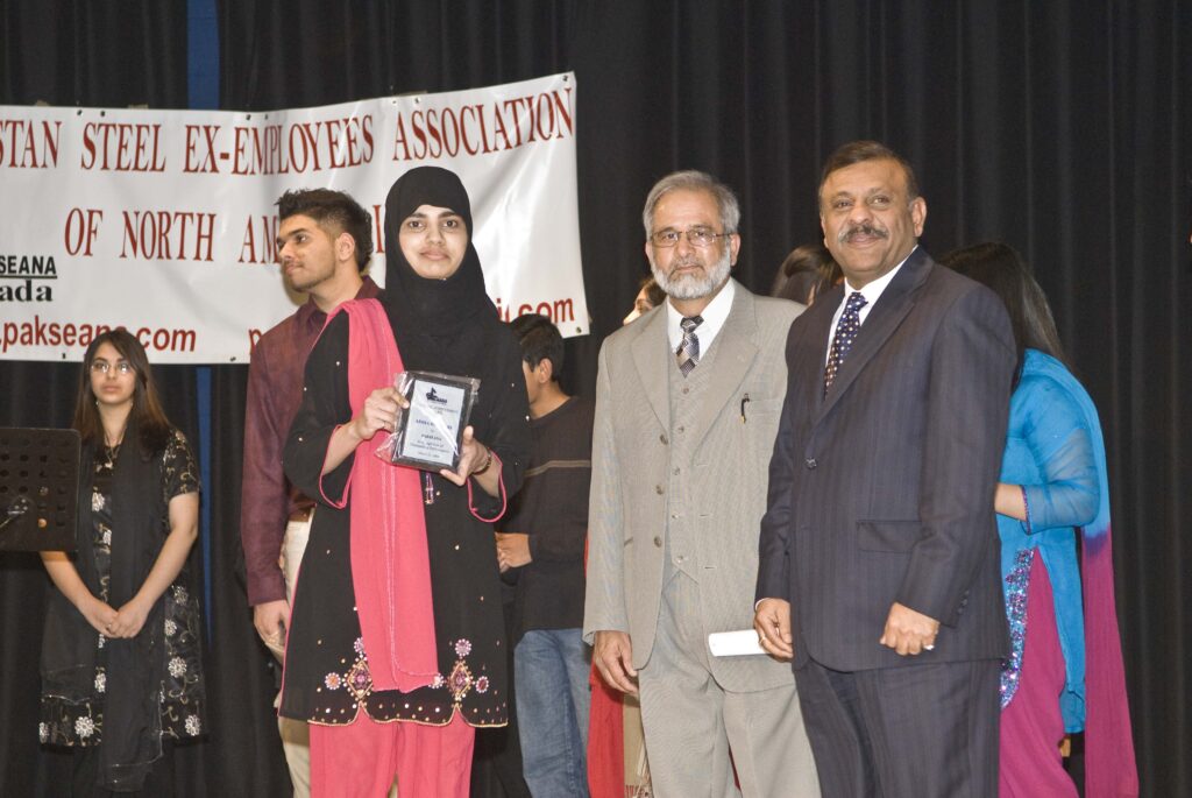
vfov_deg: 16.6
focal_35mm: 82
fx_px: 2734
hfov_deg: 24.6
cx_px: 596
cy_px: 399
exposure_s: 1/160
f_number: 4.5
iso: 800
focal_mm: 55
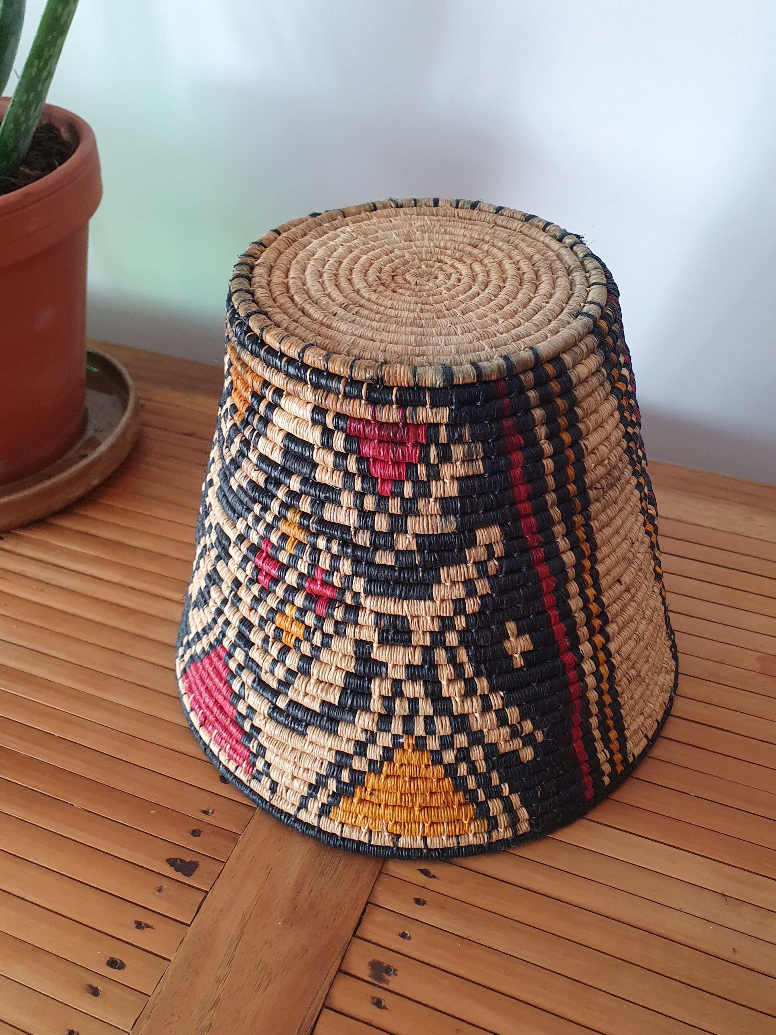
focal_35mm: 29
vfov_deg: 61.6
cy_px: 490
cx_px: 431
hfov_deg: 48.1
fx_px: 867
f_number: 2.4
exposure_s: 1/100
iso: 250
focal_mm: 4.32
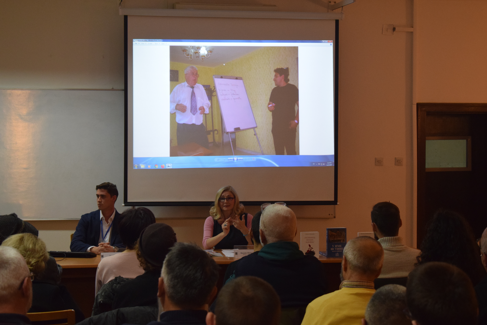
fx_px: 1116
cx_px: 244
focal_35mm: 82
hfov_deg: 24.6
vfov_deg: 16.6
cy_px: 162
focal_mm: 55
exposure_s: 1/60
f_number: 5.6
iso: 2000
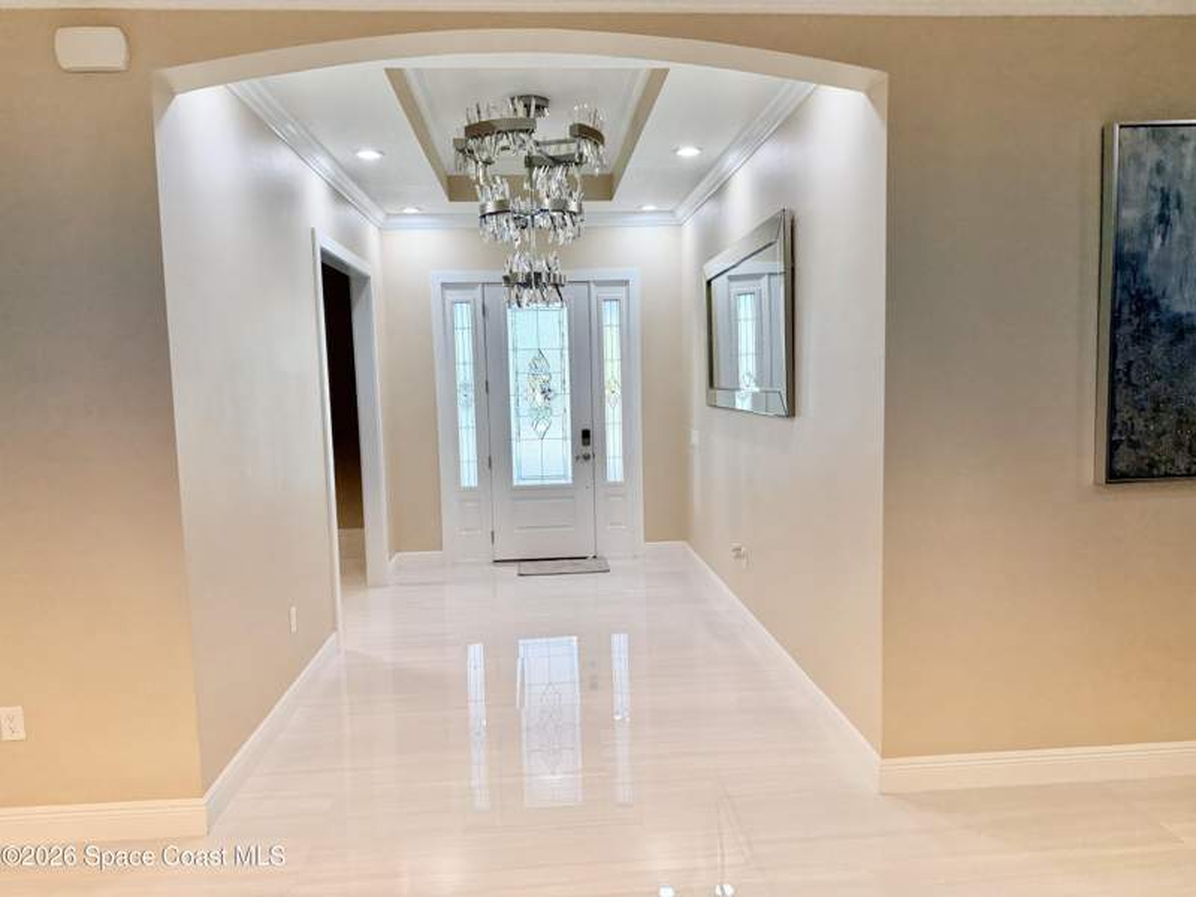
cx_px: 598
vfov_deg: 56.8
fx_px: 829
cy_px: 448
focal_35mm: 24
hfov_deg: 71.6
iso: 80
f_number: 1.78
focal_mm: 6.76
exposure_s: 1/120
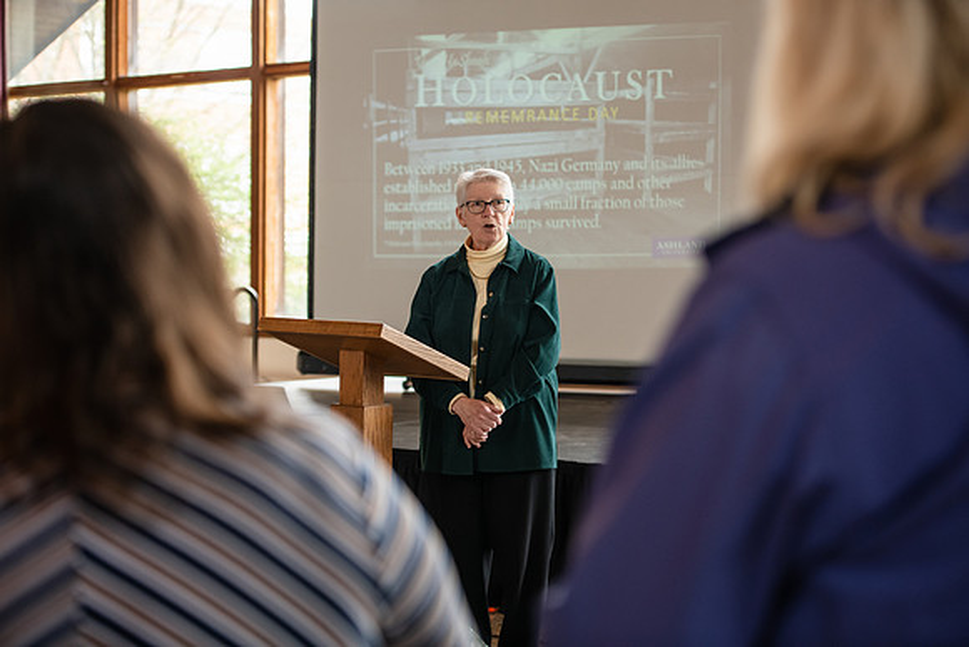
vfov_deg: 19.5
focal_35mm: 70
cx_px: 484
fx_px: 1885
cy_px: 324
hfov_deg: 28.8
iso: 1000
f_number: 3.2
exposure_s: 1/160
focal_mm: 70
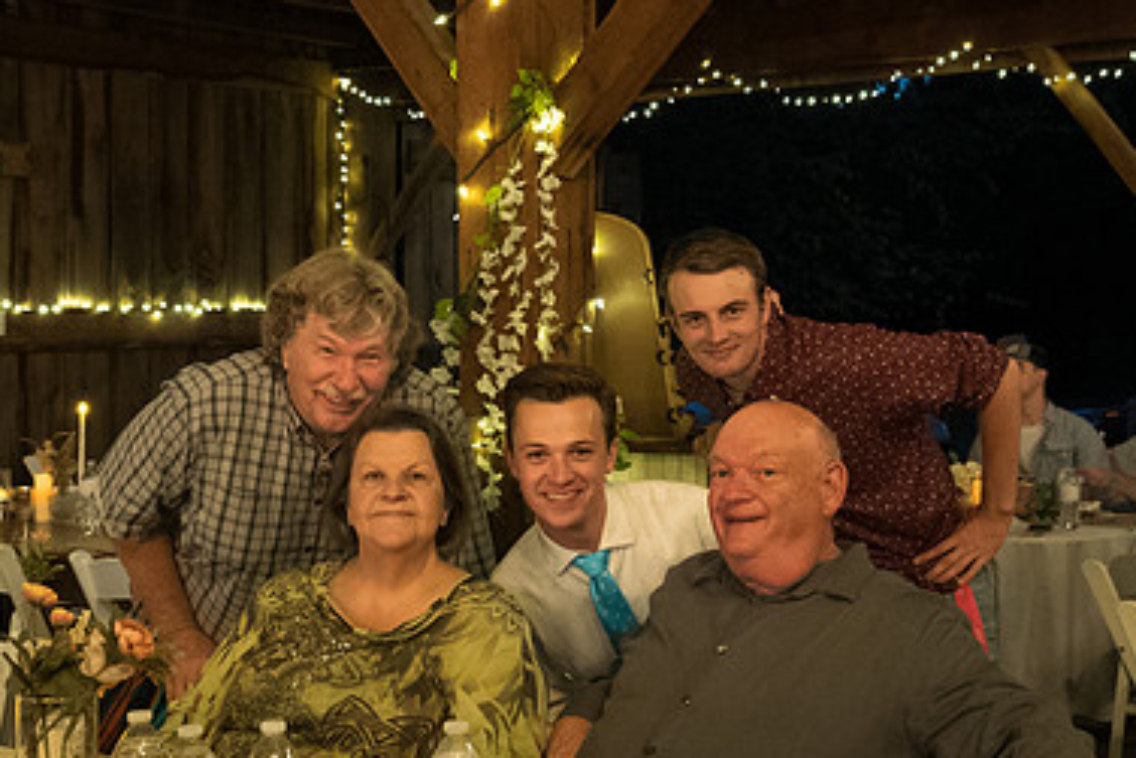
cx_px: 653
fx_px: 1705
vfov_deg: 25.1
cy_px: 361
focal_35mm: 54
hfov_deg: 36.8
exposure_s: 1/40
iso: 6400
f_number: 6.3
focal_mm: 35
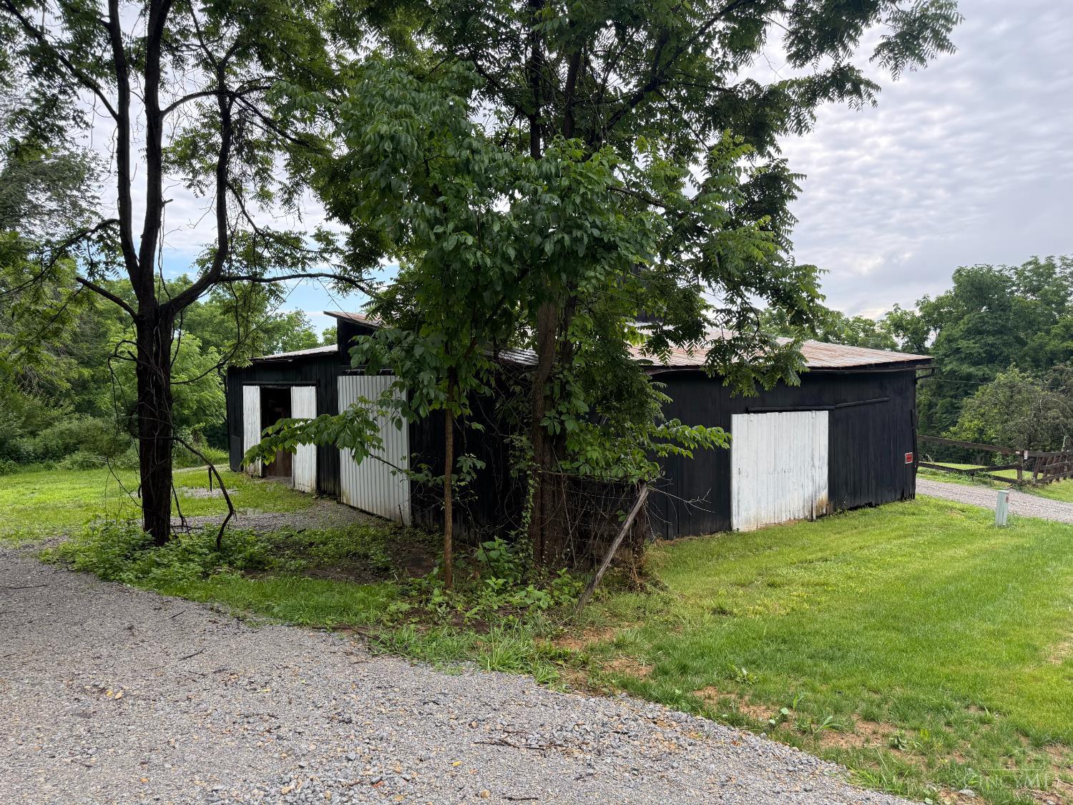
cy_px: 402
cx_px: 536
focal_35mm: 24
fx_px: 744
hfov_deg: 71.6
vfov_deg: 56.8
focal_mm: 6.76
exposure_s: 1/649
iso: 100
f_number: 1.78
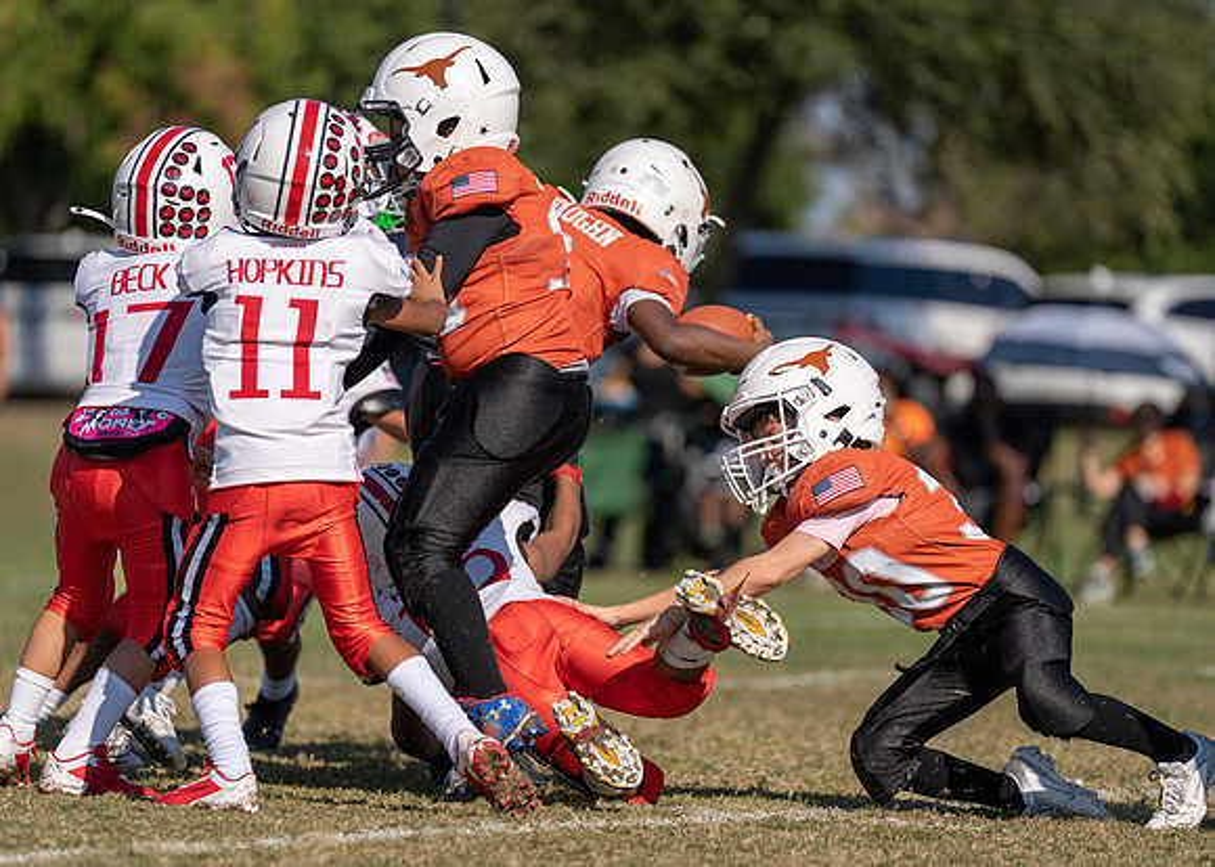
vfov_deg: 6.0
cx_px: 532
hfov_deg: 8.4
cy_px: 458
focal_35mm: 241
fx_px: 8311
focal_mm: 200
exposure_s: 1/4000
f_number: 2.8
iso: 125
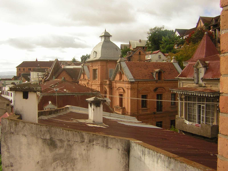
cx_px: 114
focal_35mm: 36
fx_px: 237
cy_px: 86
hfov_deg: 51.4
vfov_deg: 39.7
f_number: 5.2
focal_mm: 4.7
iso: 50
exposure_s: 1/207
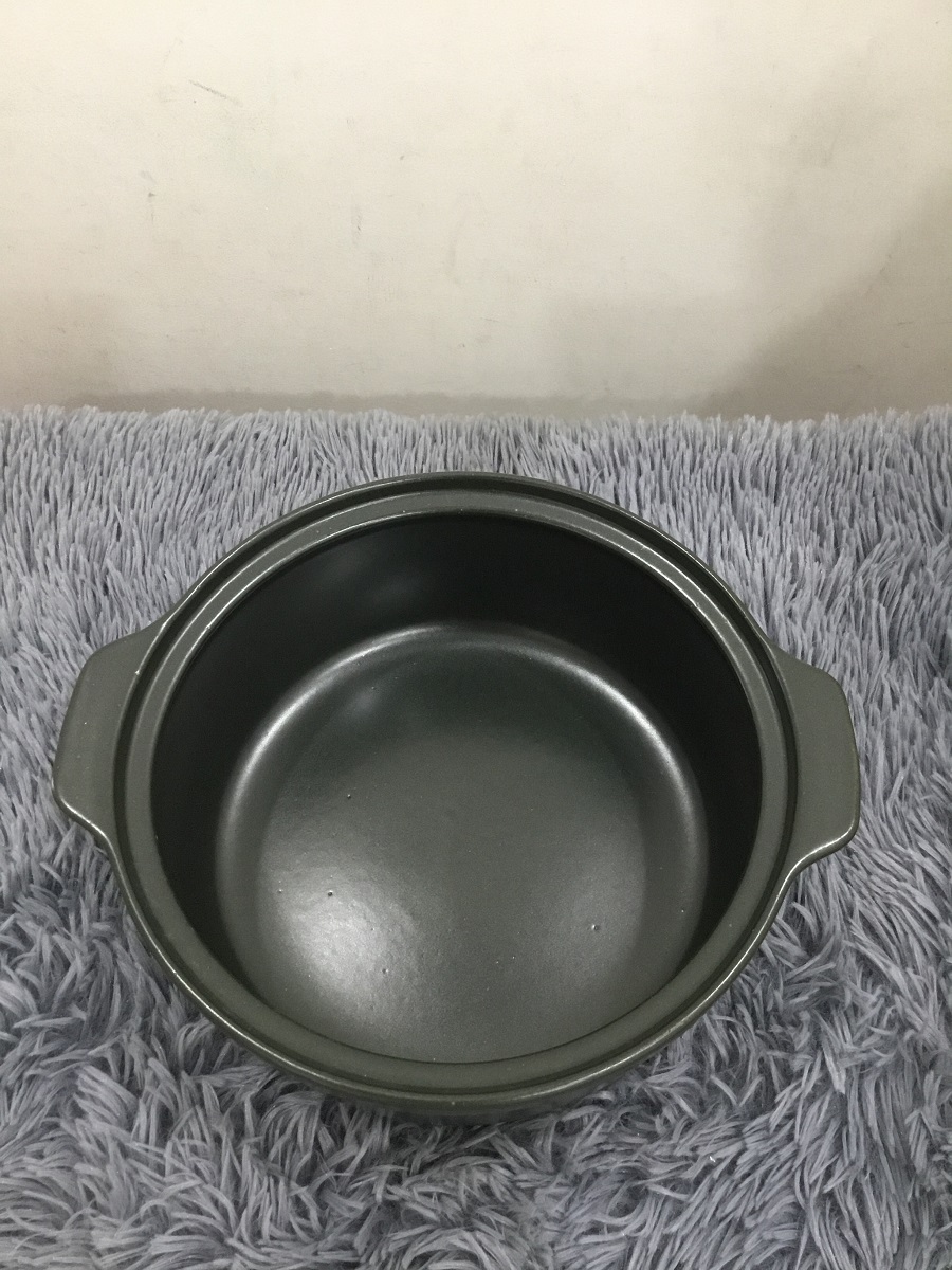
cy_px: 635
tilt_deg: -57.1
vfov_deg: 58.4
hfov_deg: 45.4
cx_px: 476
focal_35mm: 31
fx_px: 1137
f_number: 2.4
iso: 160
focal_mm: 3.3
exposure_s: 1/33
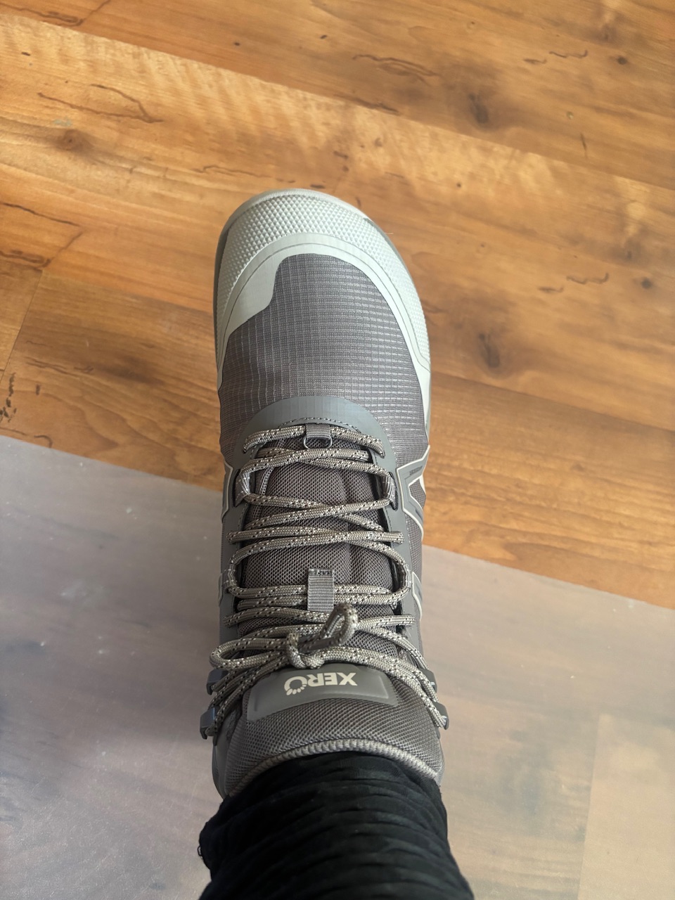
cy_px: 450
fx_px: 676
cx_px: 338
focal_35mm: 26
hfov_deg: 53.1
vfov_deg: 67.3
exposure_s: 1/60
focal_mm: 5.96
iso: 400
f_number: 1.6
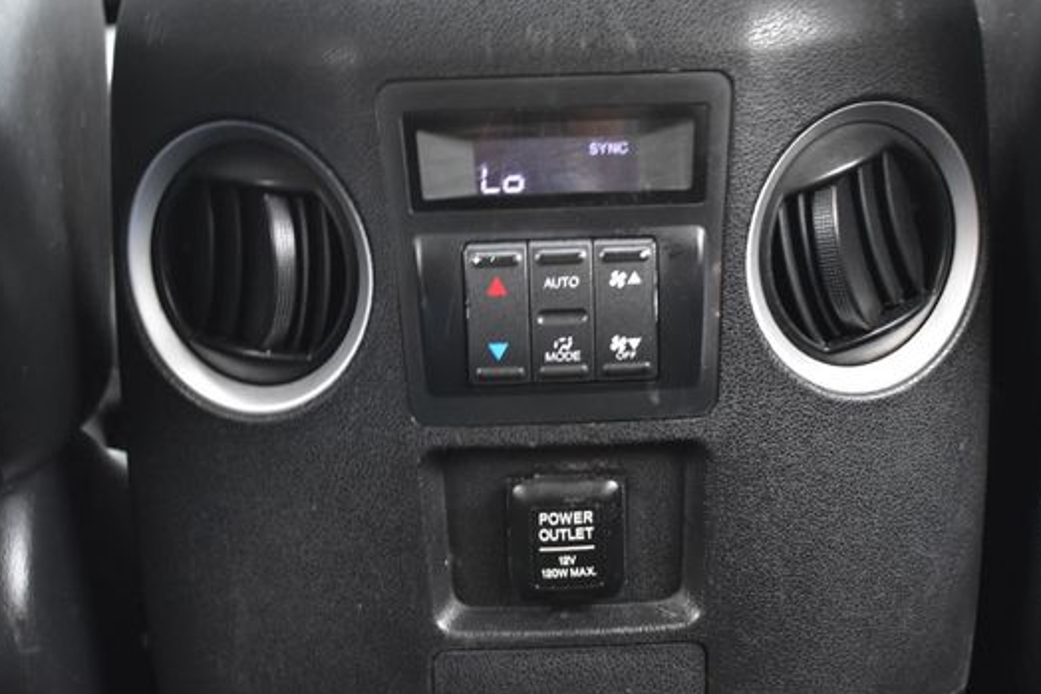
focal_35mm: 55
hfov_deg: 36.2
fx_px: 1590
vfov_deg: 24.6
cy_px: 296
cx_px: 544
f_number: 5.6
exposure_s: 1/15
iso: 1600
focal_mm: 30
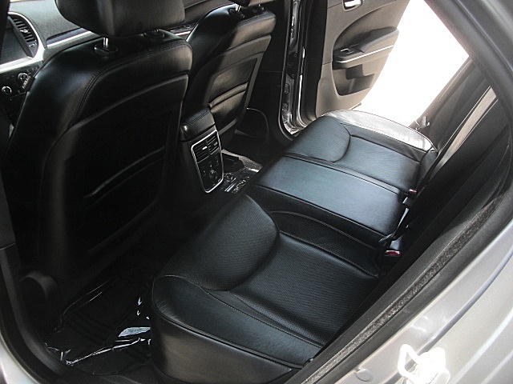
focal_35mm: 36
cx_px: 256
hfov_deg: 51.4
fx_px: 534
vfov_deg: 39.7
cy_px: 192
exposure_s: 1/100
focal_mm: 6.3
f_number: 2.8
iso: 50
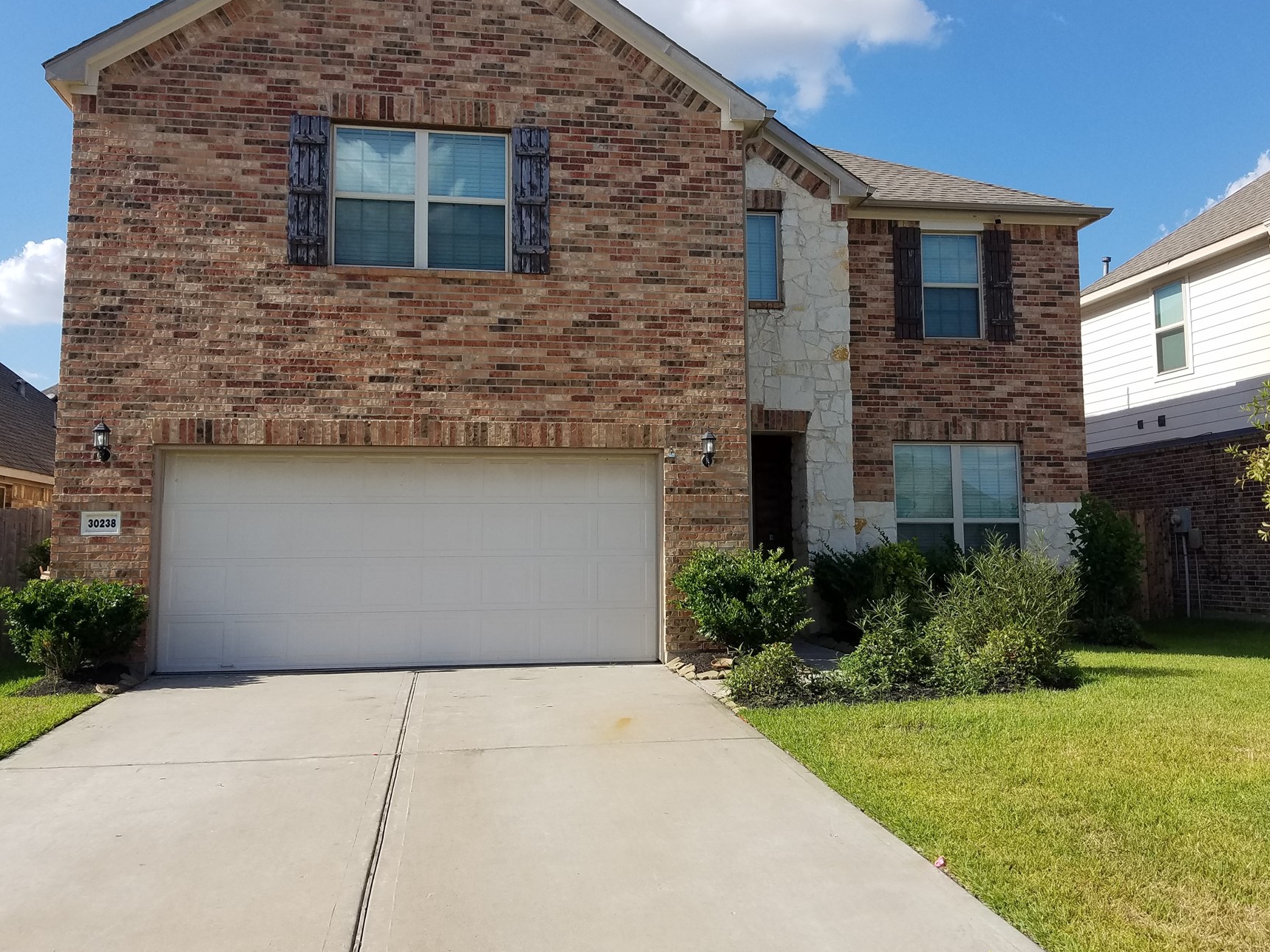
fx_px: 1137
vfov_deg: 45.2
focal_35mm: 31
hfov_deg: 58.4
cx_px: 649
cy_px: 389
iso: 50
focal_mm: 4.2
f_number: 1.7
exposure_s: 1/2256
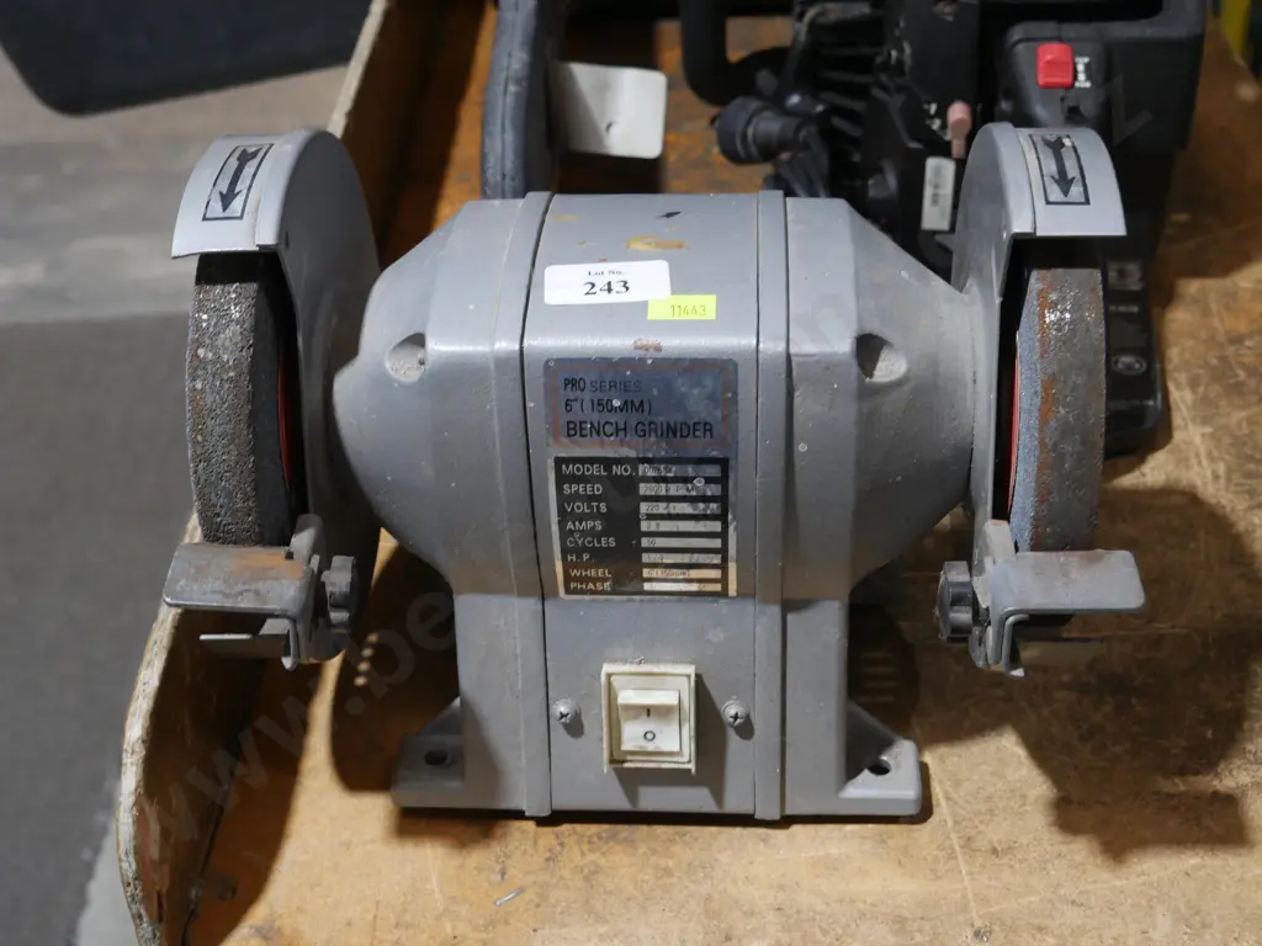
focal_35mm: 48
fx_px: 1750
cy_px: 473
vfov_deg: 30.3
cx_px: 631
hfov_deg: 39.7
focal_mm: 24
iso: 640
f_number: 5.2
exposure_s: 1/60
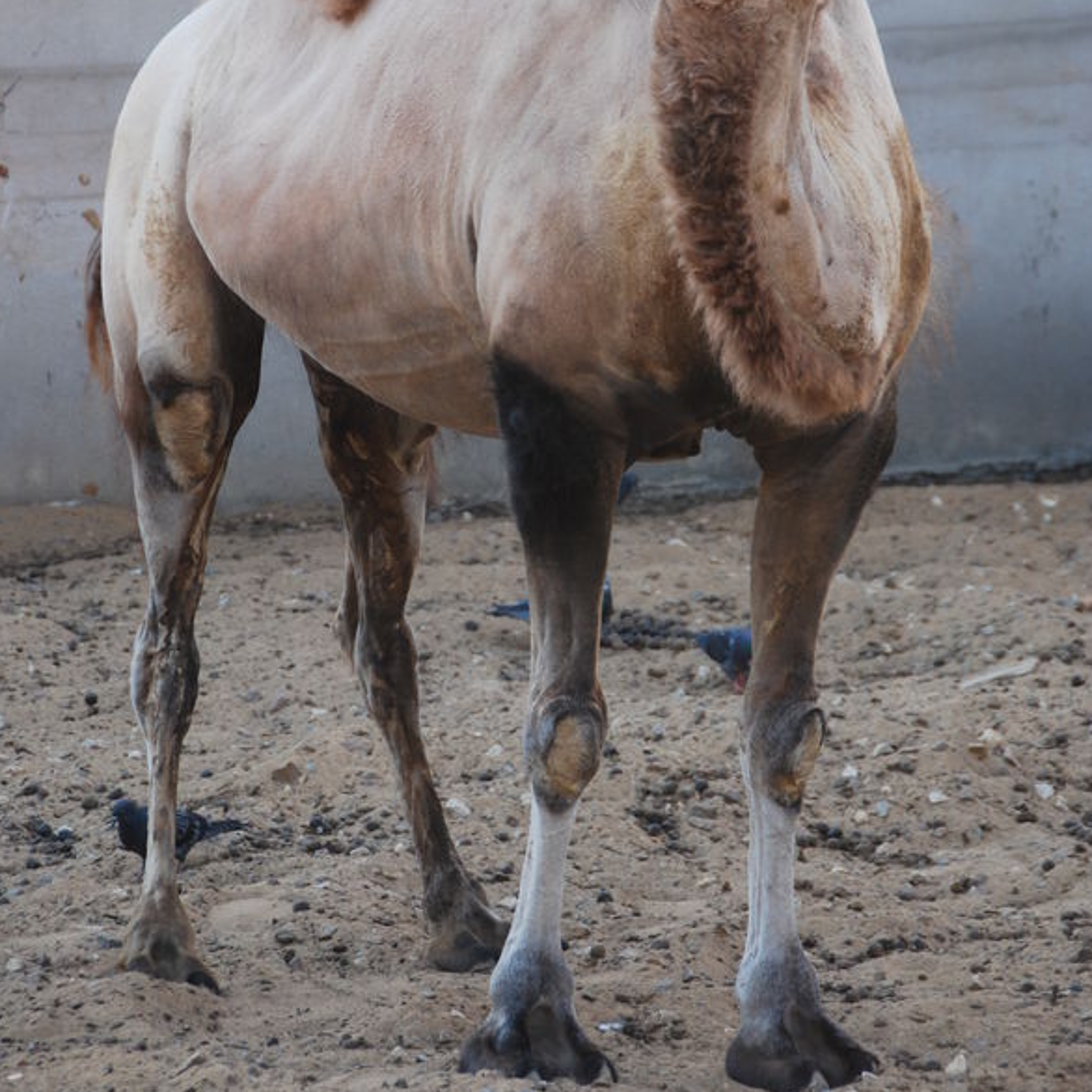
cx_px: 555
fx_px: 8387
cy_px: 386
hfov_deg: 7.4
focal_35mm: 235
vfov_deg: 7.4
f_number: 5.6
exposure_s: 1/125
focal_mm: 120
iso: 220
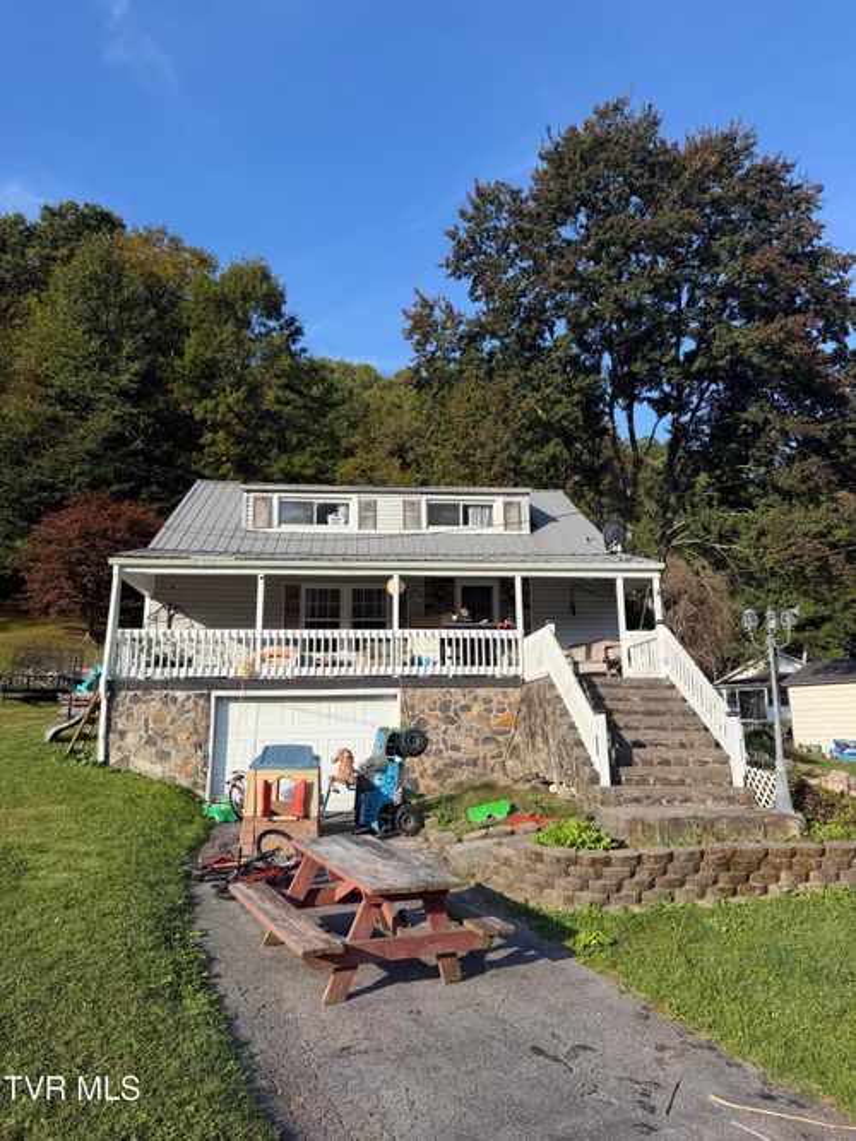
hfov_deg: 56.8
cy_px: 570
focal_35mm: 24
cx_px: 428
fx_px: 792
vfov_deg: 71.6
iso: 80
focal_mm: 6.76
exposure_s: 1/2370
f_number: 1.78
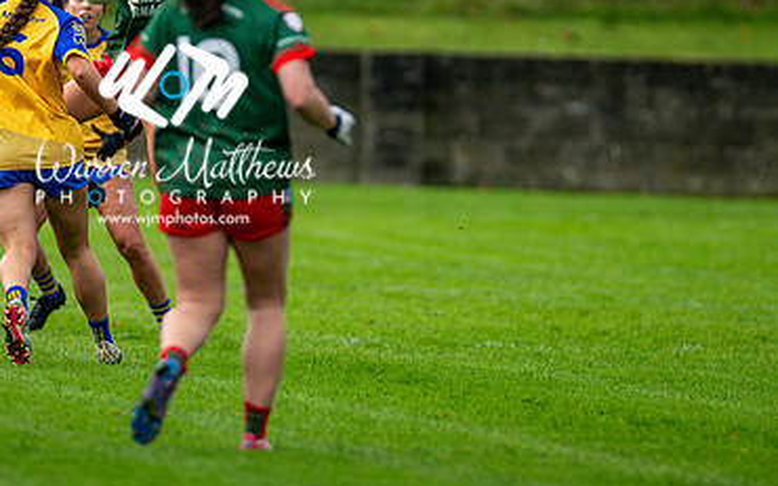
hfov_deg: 2.9
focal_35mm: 719
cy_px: 130
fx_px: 15240
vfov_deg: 1.8
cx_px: 172
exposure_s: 1/3200
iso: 400
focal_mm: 300
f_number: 2.8
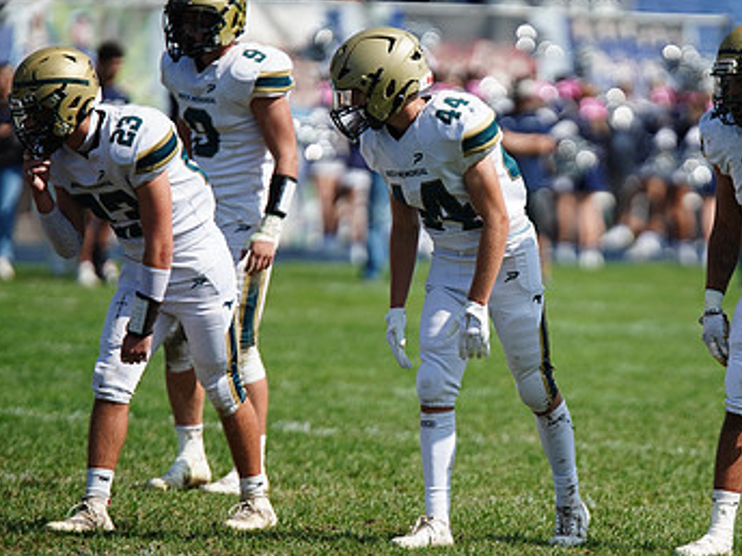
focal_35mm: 487
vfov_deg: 3.1
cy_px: 249
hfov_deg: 4.1
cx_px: 526
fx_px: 10439
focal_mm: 300
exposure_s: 1/6400
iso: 400
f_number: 2.8
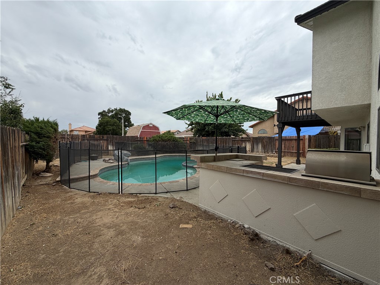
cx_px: 190
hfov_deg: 102.1
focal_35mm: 14
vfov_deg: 85.7
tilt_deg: +1.0
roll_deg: +0.4
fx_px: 154
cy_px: 142
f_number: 2.2
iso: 25
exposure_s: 1/770
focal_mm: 2.22
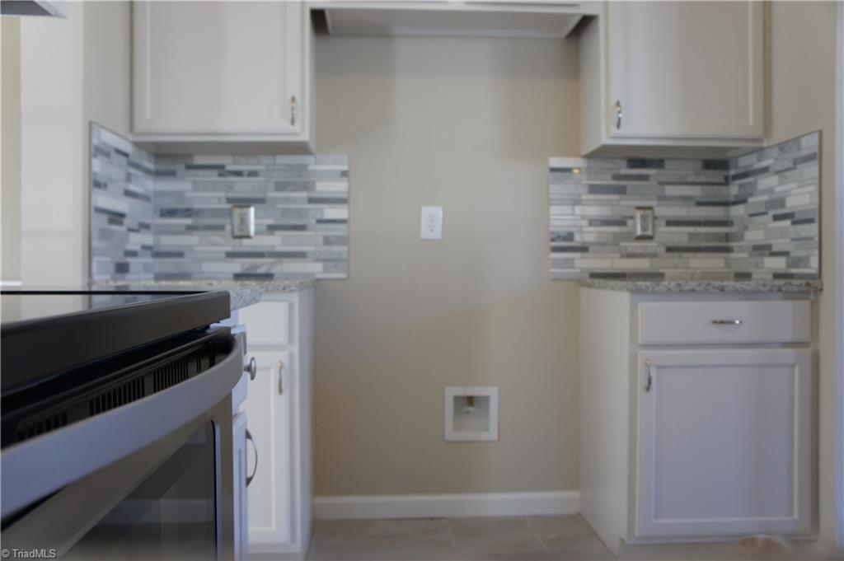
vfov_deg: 41.6
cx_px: 422
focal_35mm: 32
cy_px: 280
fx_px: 738
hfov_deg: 59.5
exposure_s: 1/40
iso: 250
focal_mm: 21
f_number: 4
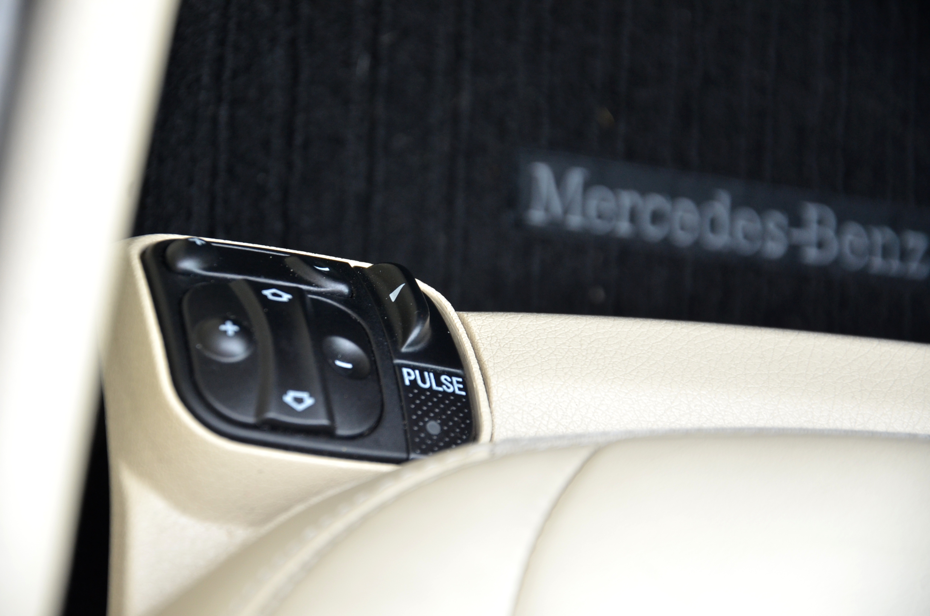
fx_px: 4060
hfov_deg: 13.1
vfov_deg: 8.7
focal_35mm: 158
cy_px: 308
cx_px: 465
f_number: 5.6
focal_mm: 105
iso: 450
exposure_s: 1/60
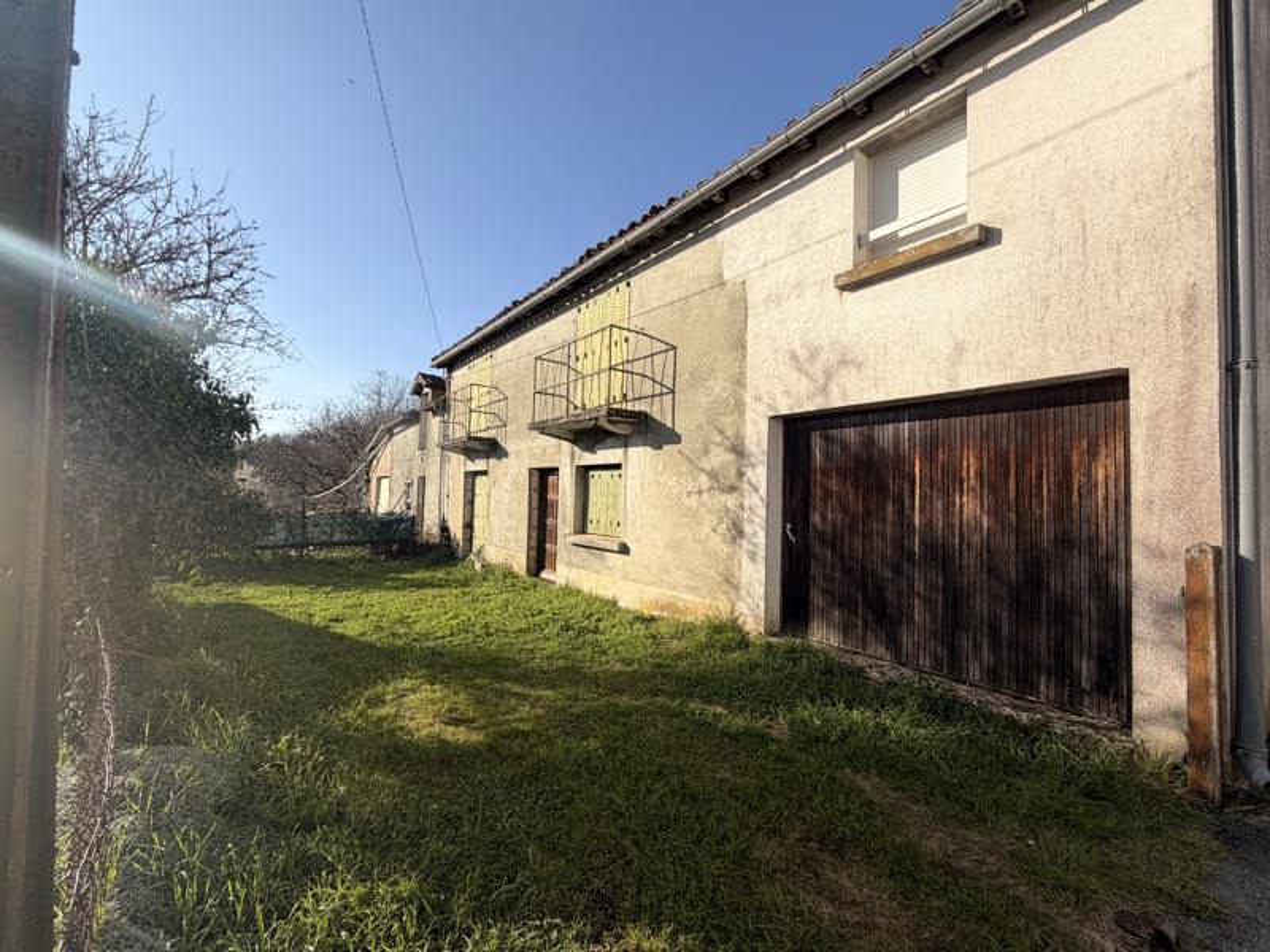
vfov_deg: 85.7
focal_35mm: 14
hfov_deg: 102.1
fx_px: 514
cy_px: 476
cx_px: 635
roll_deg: -1.3
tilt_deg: +2.5
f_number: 2.2
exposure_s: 1/770
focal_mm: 2.22
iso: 20
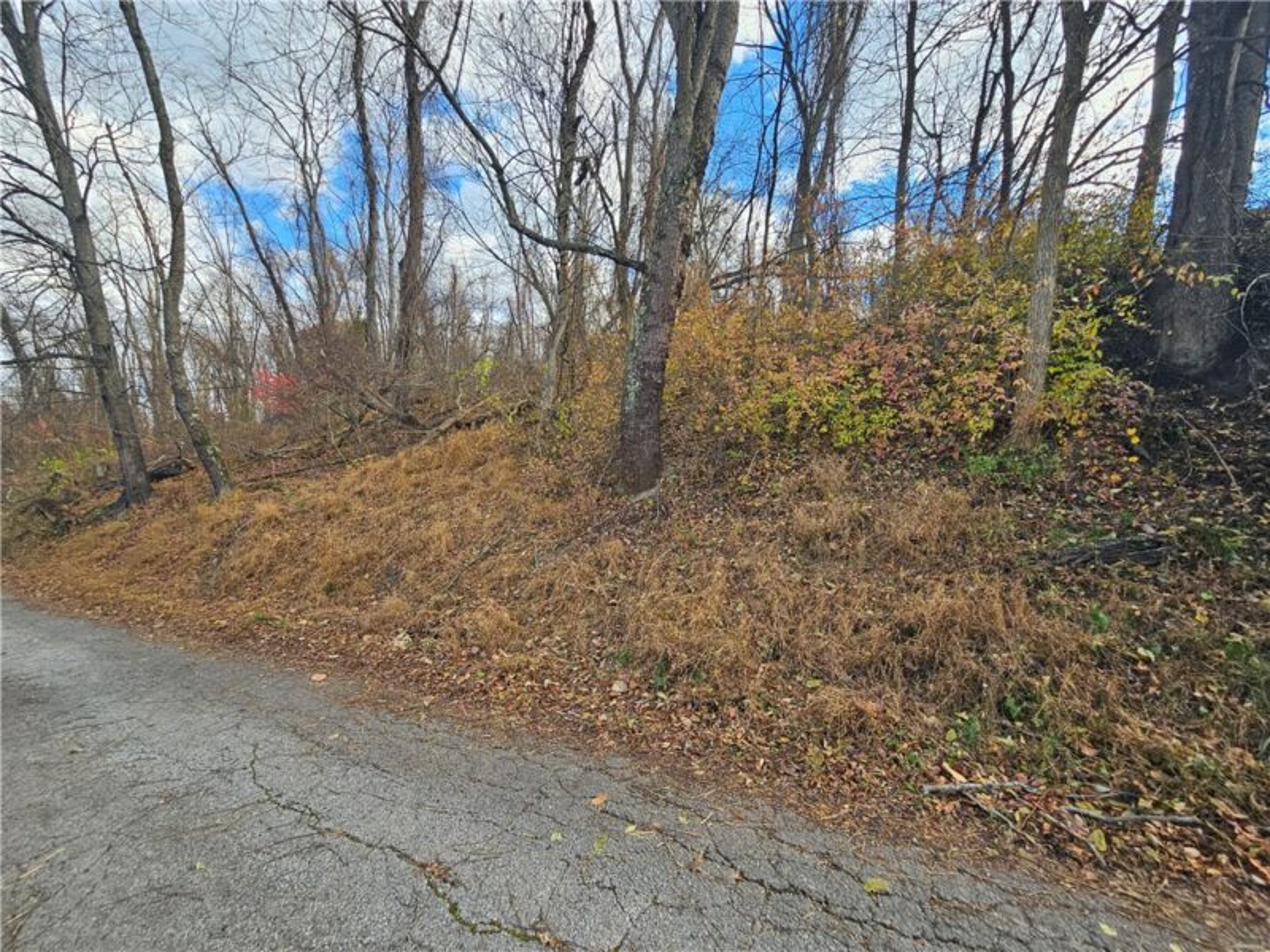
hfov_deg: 106.2
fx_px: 477
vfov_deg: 89.9
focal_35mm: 13
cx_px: 635
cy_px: 476
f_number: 2.2
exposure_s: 1/326
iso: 50
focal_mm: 2.2
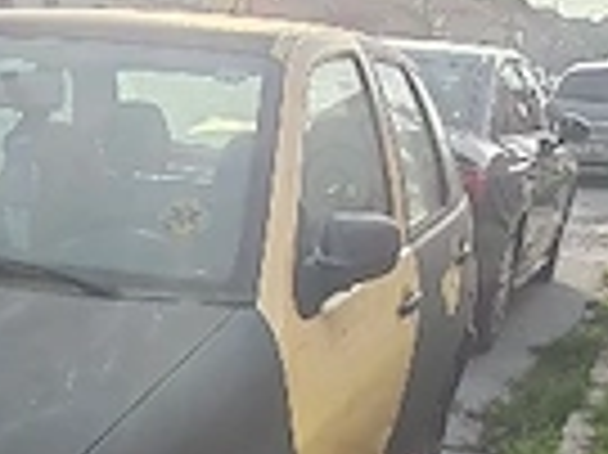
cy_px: 737
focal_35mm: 71
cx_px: 54
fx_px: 1246
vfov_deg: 17.8
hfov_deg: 26.5
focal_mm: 1.96
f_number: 2.2
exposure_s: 1/833
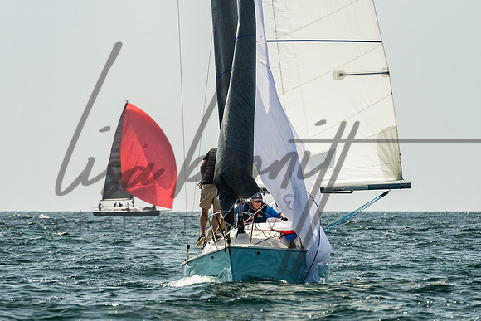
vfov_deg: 3.7
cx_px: 213
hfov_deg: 5.5
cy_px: 113
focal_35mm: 373
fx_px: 4978
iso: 320
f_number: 6.3
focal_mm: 200
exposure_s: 1/1250
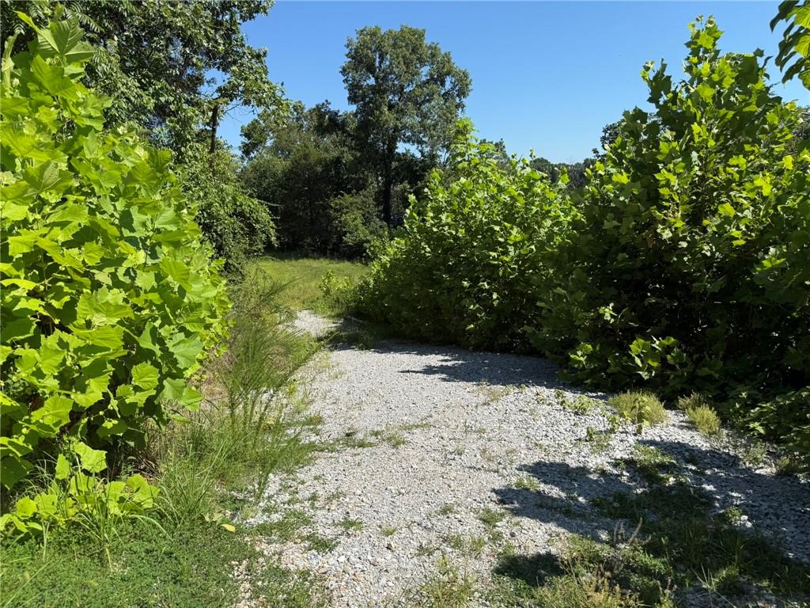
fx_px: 562
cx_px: 405
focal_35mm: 24
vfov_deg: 56.8
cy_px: 304
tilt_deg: -11.0
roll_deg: +2.7
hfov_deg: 71.6
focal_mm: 6.76
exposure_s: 1/3953
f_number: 1.78
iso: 80
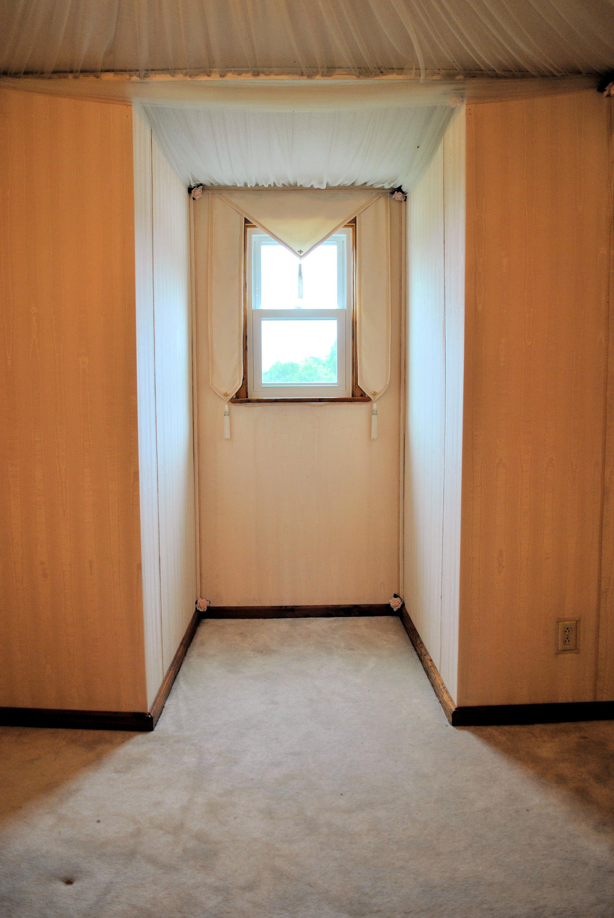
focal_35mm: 27
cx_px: 307
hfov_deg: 48.0
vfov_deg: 67.3
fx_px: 689
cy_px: 459
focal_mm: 18
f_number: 3.5
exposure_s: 1/50
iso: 200
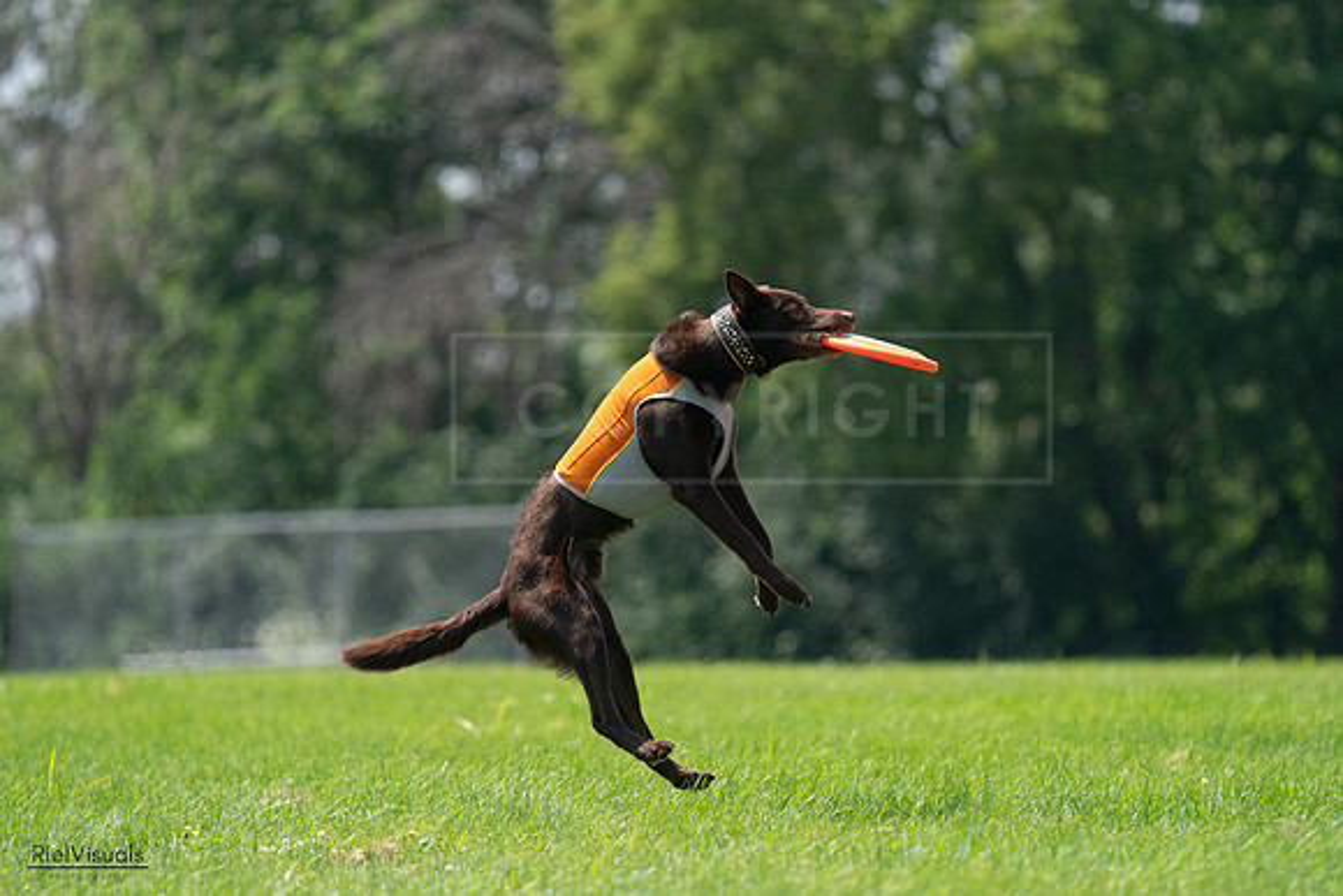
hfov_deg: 5.7
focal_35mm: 360
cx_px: 672
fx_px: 13438
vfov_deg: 3.8
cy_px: 448
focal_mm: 347
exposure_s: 1/4000
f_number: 6.3
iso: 1600
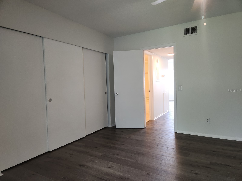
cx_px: 121
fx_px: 161
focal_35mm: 23
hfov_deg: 73.9
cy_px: 90
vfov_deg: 58.9
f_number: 1.8
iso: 250
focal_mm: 5.4
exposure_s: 1/120
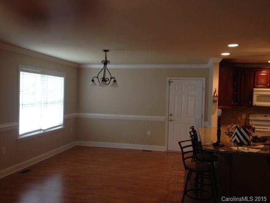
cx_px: 135
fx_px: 273
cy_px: 102
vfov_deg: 40.7
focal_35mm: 35
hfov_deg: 52.6
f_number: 2.4
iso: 100
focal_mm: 4.28
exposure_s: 1/20
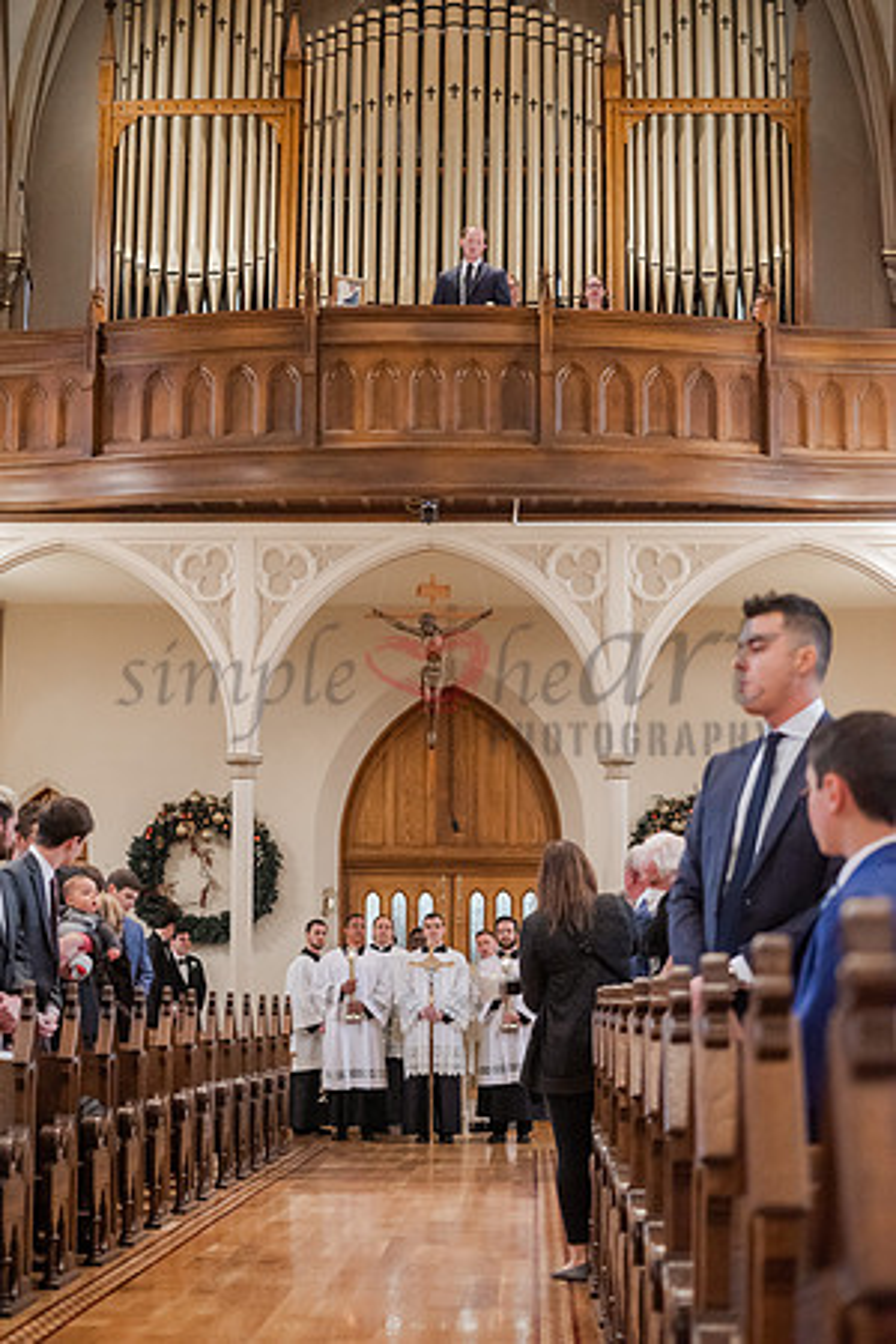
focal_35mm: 70
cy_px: 672
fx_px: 2613
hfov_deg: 19.5
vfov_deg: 28.8
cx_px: 448
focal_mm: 70
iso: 2500
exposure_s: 1/80
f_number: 4.5
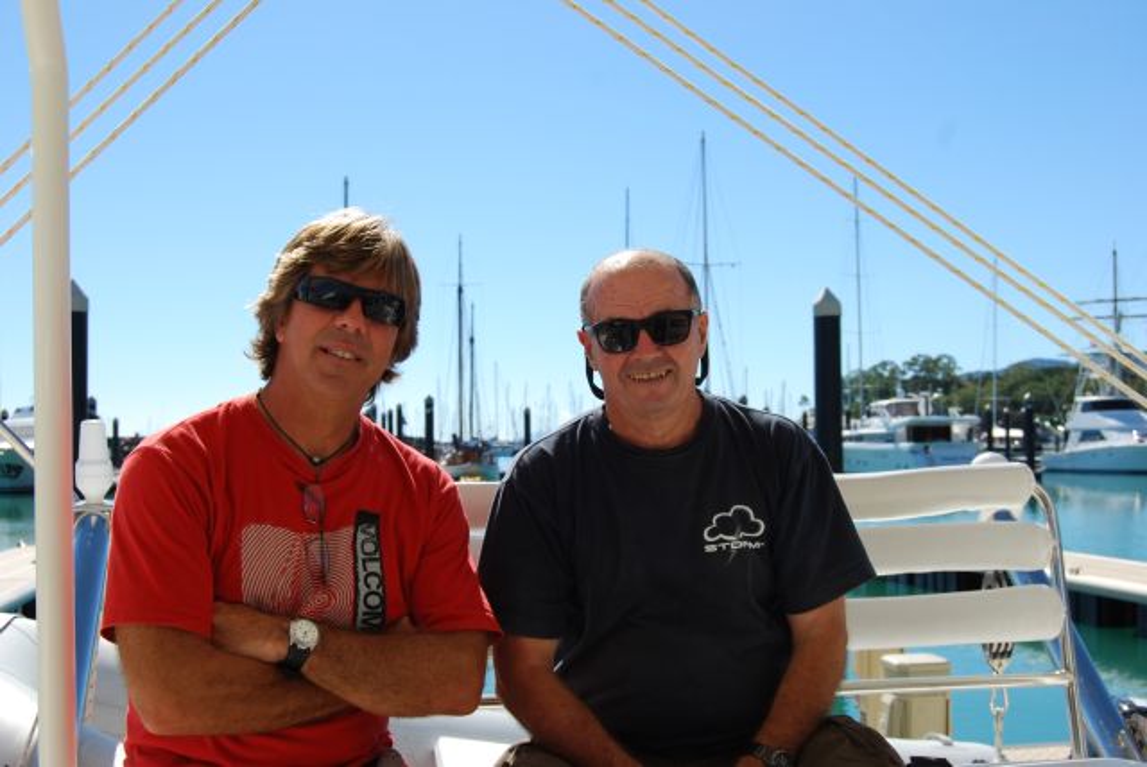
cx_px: 574
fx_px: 1483
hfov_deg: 42.3
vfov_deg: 29.0
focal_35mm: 46
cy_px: 384
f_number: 8
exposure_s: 1/250
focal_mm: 31
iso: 100
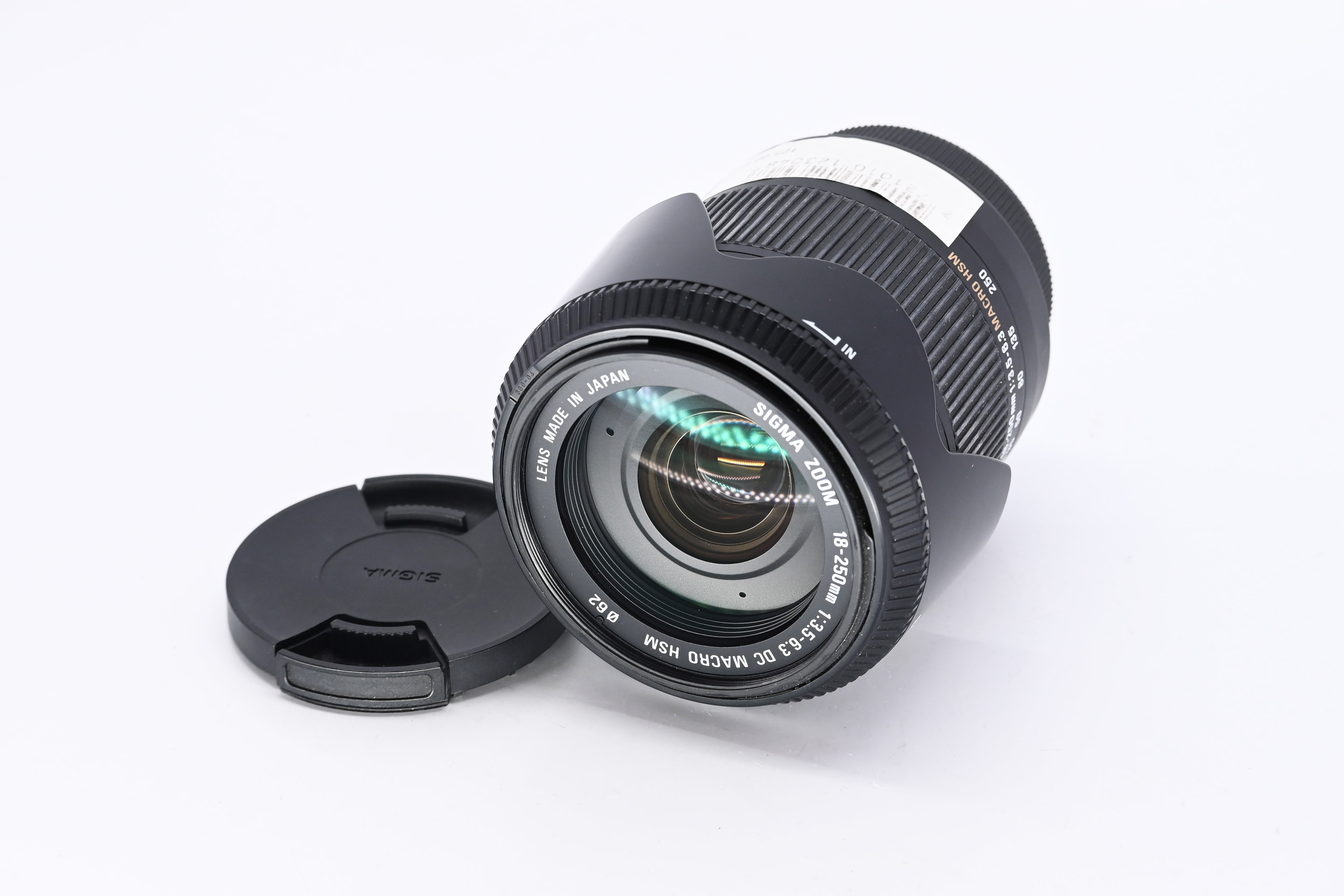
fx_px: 2800
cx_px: 672
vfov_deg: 18.2
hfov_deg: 27.0
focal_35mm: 75
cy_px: 448
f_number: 9
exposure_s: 1/125
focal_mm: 50
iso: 500
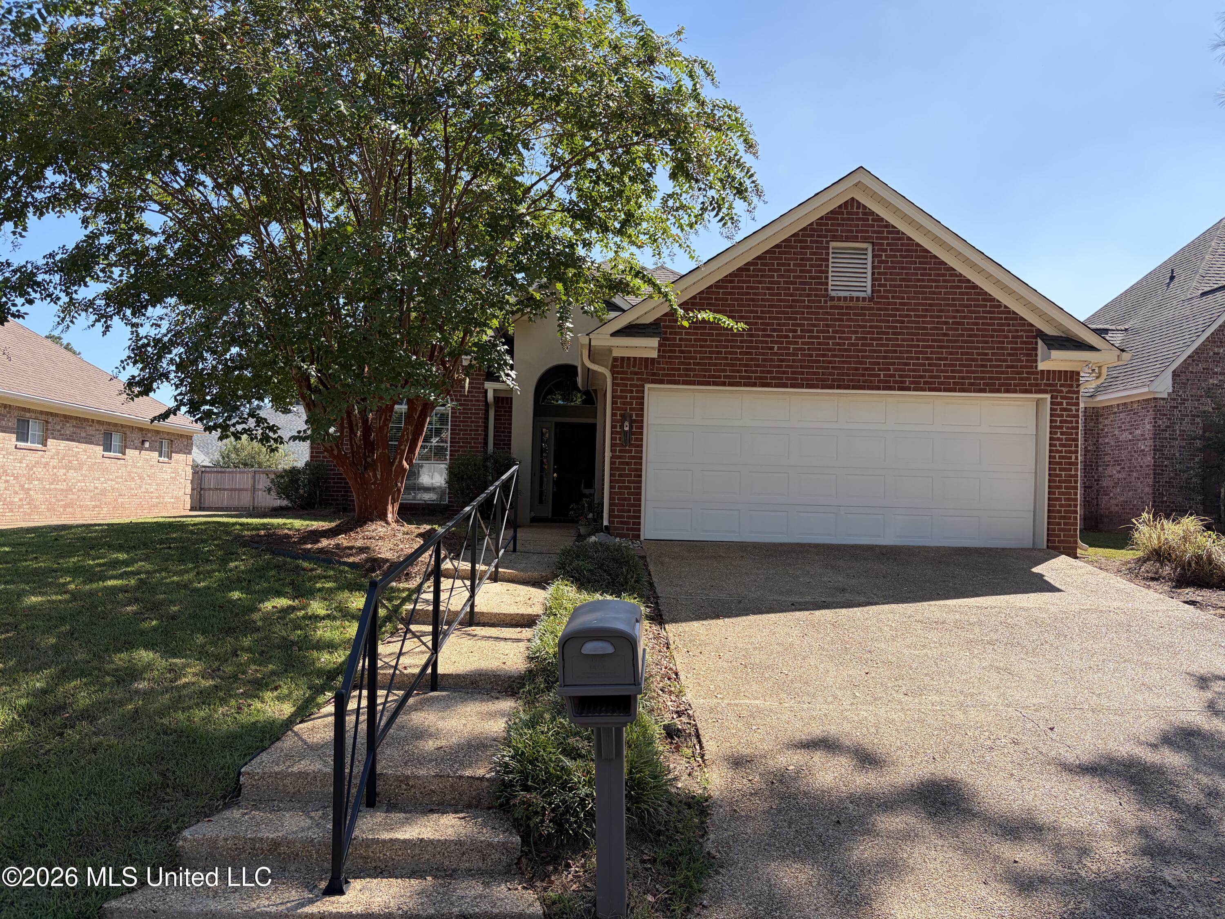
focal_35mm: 26
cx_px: 612
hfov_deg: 67.3
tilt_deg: +3.5
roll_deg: -1.2
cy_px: 460
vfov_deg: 53.1
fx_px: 920
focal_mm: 5.96
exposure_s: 1/2364
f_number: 1.6
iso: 64
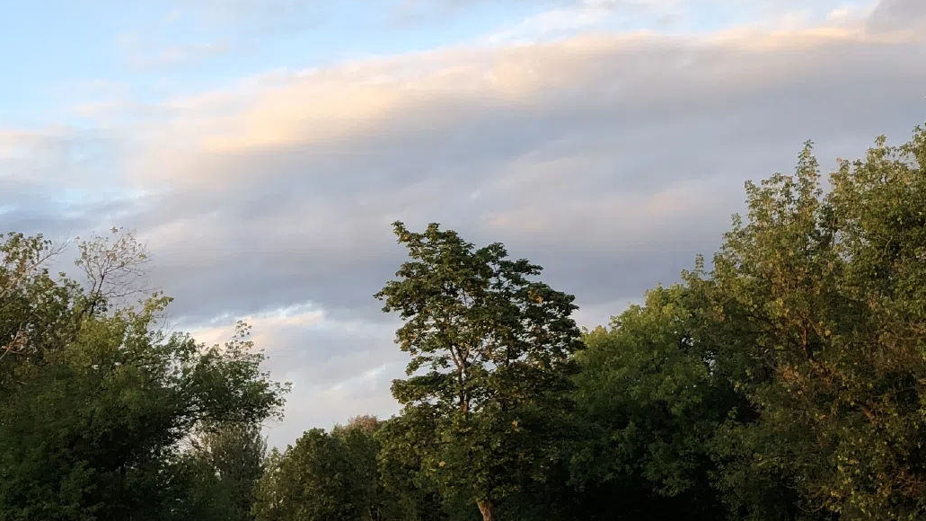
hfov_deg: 29.5
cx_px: 281
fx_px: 1743
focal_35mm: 71
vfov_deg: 17.0
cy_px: 289
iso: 20
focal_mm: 4
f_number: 1.8
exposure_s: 1/239
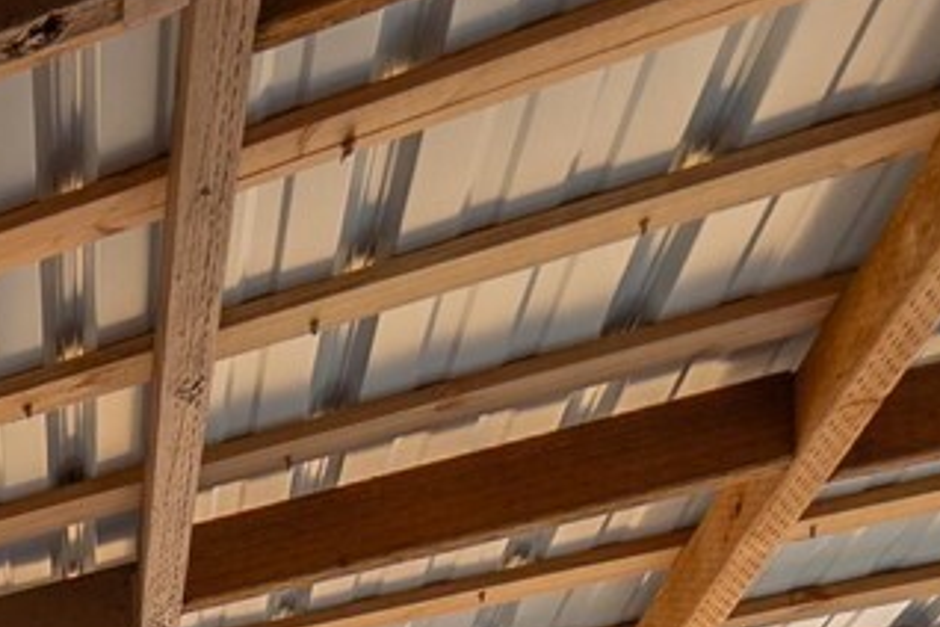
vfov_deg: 14.4
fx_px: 1671
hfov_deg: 16.3
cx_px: -1202
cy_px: 1491
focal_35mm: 64
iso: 200
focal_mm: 12
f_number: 7.1
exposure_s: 1/30
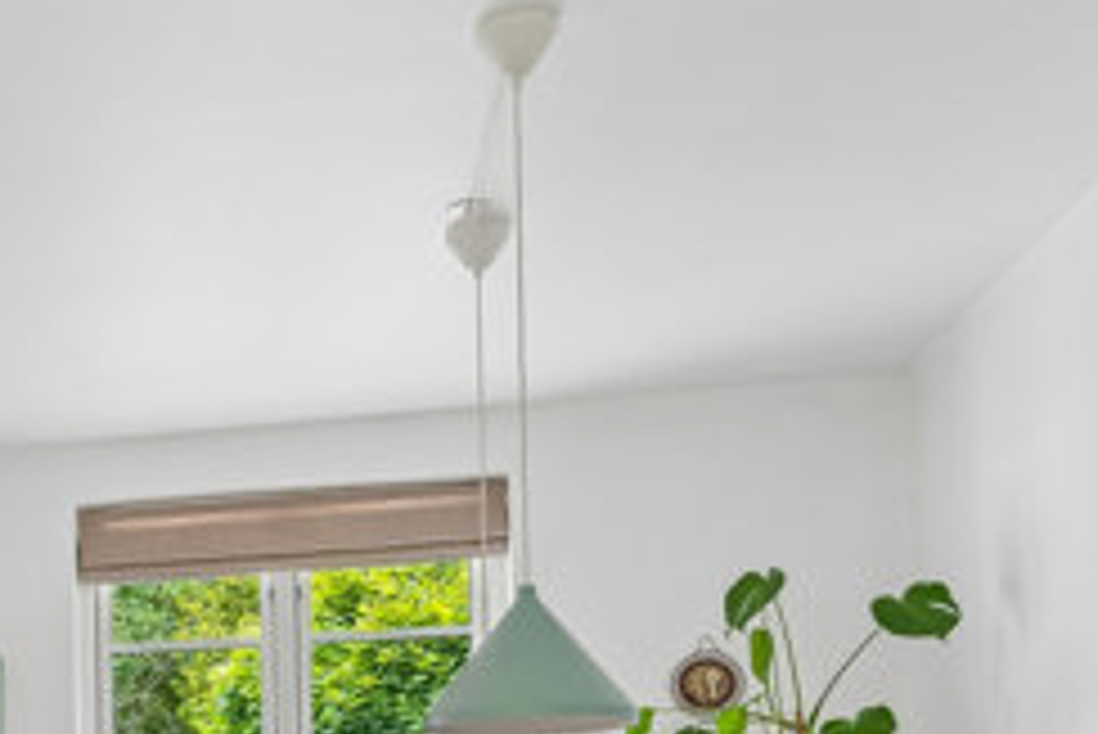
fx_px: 1851
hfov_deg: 26.7
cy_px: 867
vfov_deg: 21.0
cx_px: -405
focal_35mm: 61
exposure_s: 1/10
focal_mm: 18.5
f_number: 6.3
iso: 400
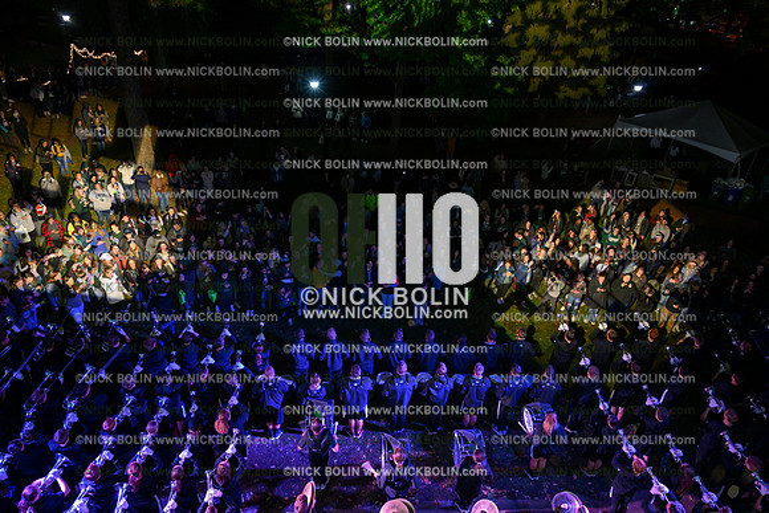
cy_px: 256
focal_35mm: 24
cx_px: 384
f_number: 4
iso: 6400
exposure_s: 1/60
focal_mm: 24
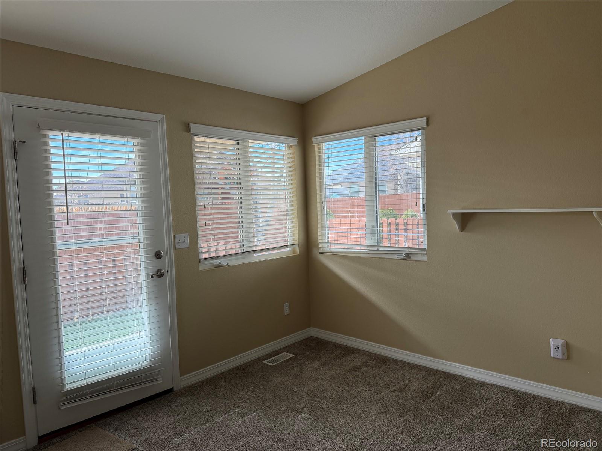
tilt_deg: -3.6
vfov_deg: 56.8
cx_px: 301
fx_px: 417
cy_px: 226
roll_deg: +2.7
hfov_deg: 71.6
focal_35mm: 24
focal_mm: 6.76
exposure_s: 1/497
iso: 100
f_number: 1.78
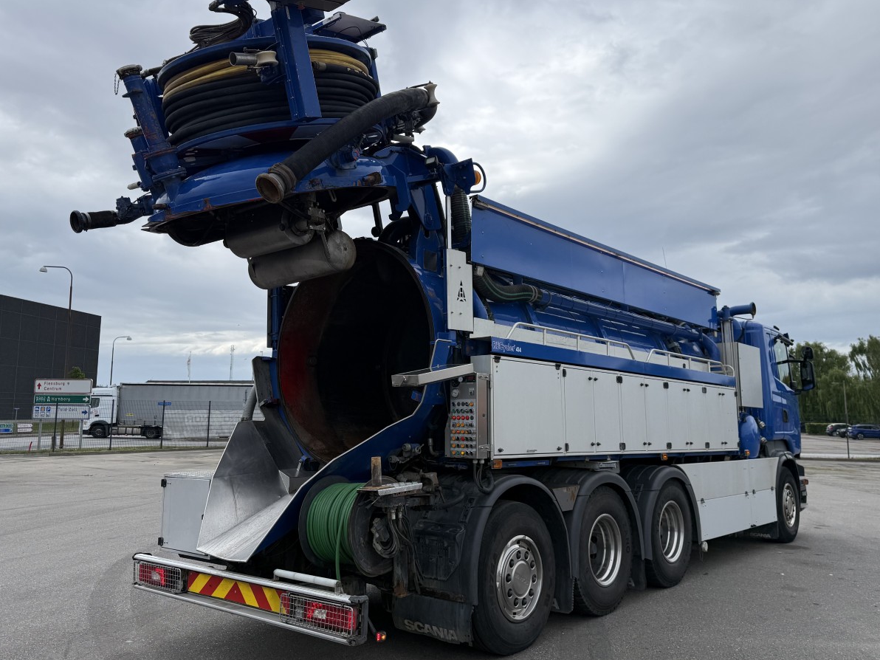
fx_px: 737
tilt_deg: +8.0
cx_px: 431
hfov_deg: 61.7
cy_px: 313
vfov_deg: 48.2
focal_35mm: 29
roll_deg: -0.9
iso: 80
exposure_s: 1/4975
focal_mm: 6.76
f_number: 1.78
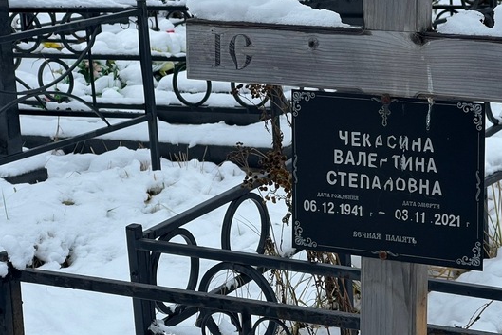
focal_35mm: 121
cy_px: 174
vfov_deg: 11.3
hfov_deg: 16.9
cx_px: 332
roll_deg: +3.7
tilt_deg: -13.2
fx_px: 1688
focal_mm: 9
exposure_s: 1/99
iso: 32
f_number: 2.8
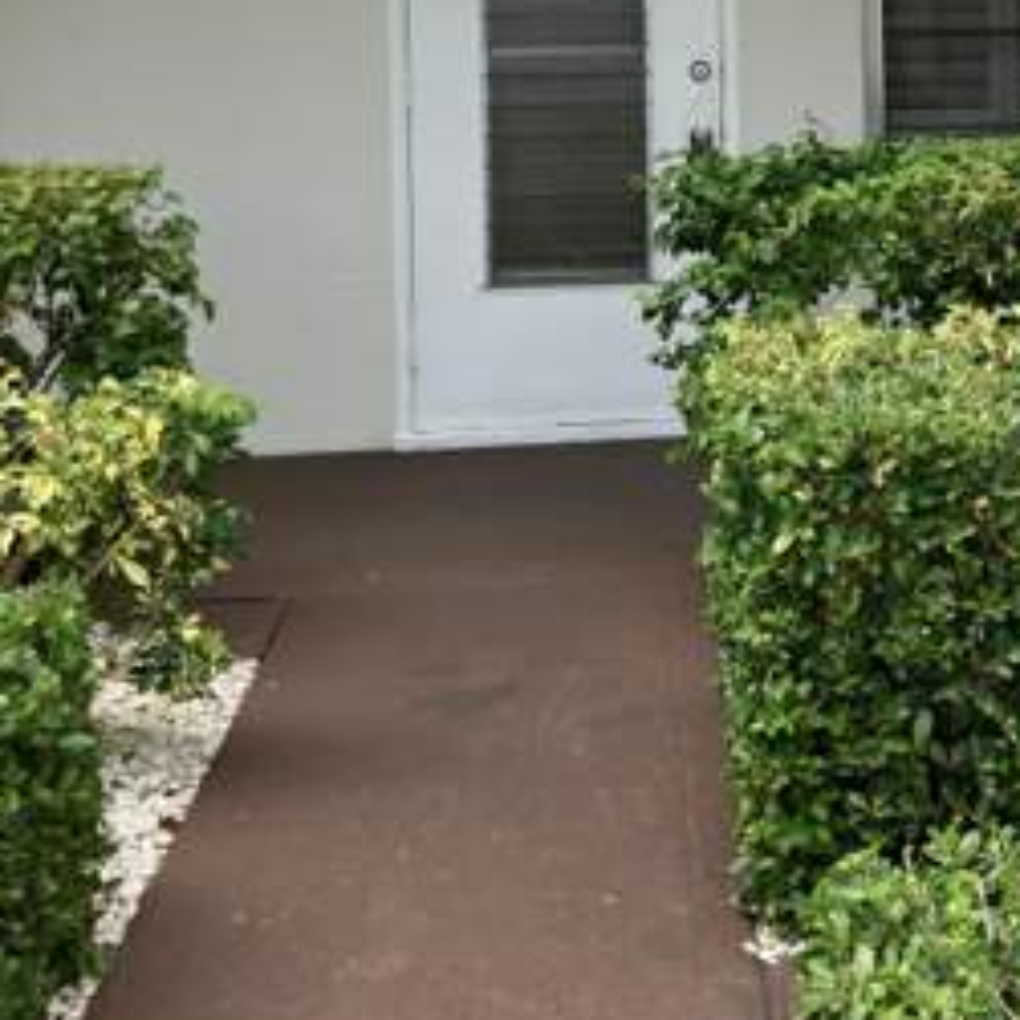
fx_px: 2100
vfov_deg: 26.4
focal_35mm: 63
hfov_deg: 26.5
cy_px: 106
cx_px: 882
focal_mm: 3.99
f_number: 1.8
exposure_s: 1/238
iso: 25
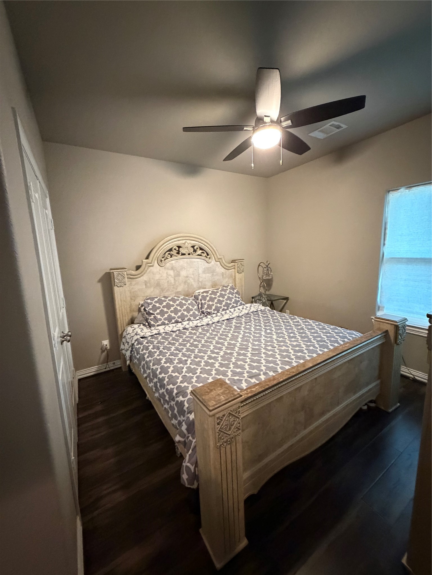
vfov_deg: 102.1
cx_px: 216
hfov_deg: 85.7
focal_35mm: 14
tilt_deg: -7.3
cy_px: 288
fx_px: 233
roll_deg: +1.9
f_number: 2.2
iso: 1250
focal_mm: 2.22
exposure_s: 1/40
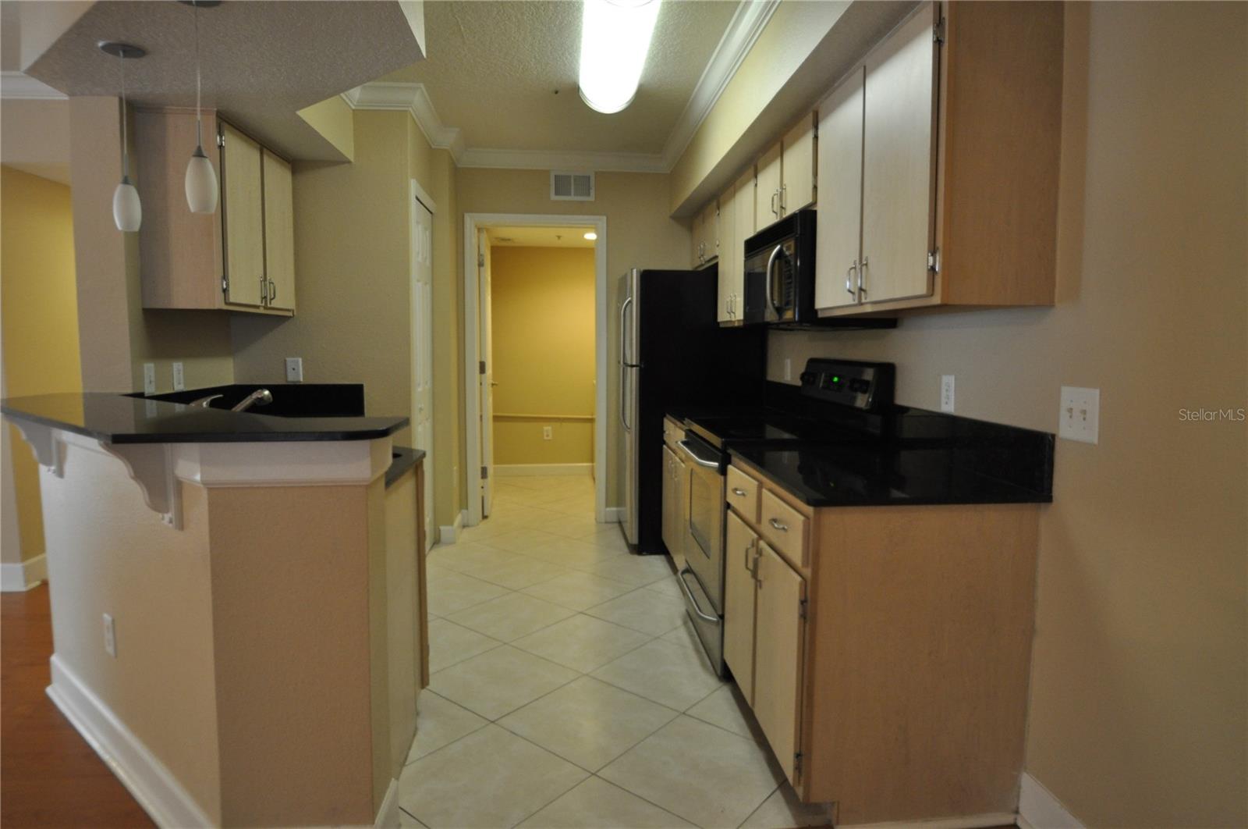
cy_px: 414
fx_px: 727
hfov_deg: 81.3
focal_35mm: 21
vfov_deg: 59.3
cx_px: 624
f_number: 3.8
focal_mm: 14
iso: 800
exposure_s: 1/40
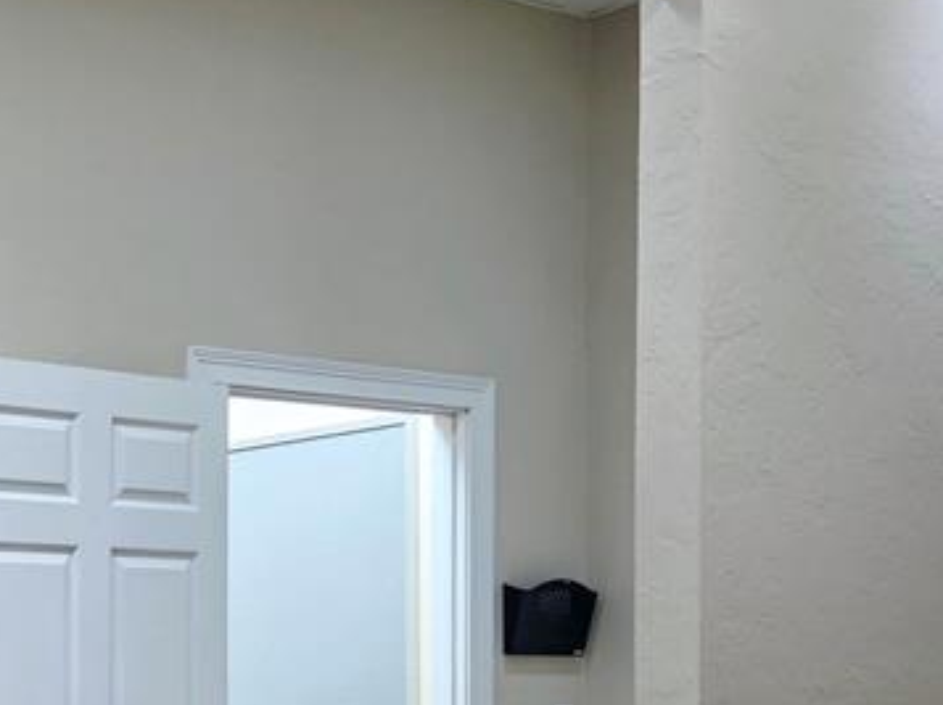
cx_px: -149
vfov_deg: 21.5
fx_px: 1796
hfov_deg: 26.6
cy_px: 683
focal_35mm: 66
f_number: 1.8
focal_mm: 5.4
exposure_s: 1/120
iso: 400
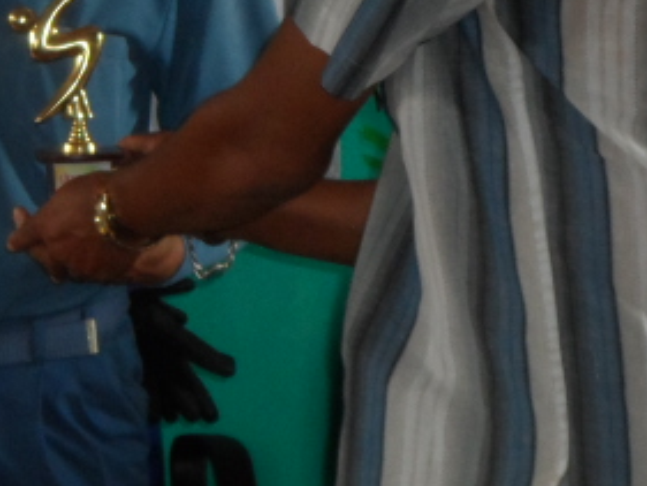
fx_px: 3684
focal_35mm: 197
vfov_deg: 7.5
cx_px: -60
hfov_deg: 9.9
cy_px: -120
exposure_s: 1/45
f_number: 4.1
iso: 200
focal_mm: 9.8
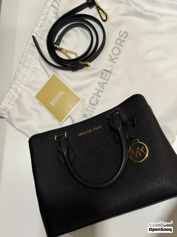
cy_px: 118
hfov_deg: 30.3
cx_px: 88
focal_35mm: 48
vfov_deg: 39.7
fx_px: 327
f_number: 1.78
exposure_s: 1/50
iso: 200
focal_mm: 6.76
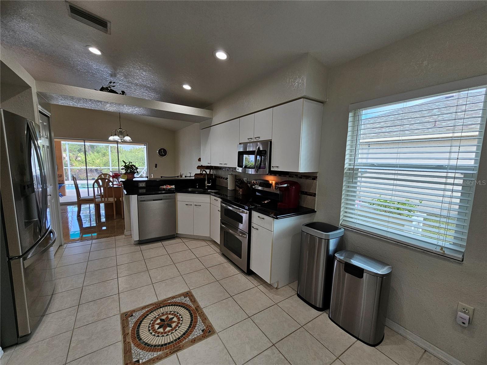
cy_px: 182
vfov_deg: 89.9
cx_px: 244
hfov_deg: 106.2
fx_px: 183
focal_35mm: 13
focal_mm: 2.2
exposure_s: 1/120
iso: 64
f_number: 2.2
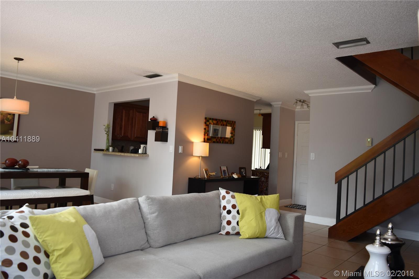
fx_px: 314
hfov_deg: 67.4
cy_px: 140
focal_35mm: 27
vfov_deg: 47.9
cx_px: 210
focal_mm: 18
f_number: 4
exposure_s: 1/60
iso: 400
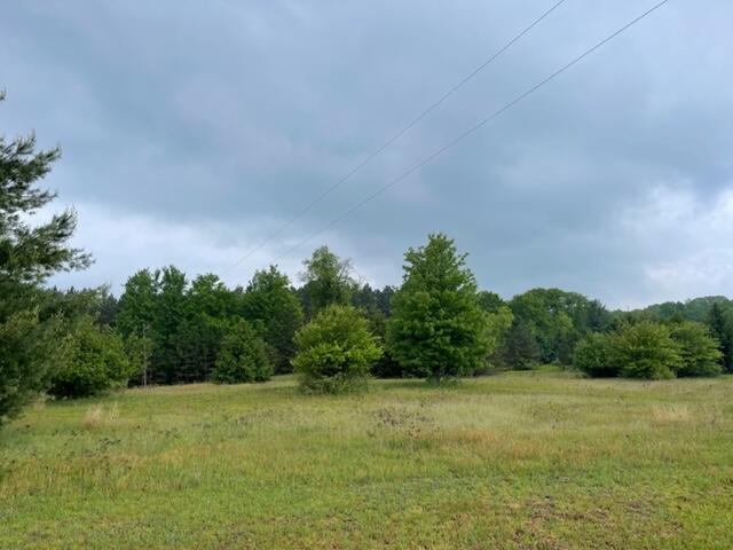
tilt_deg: +8.5
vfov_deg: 53.1
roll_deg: +0.0
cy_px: 275
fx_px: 551
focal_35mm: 26
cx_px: 366
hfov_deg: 67.3
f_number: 1.6
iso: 32
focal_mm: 5.1
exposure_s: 1/740
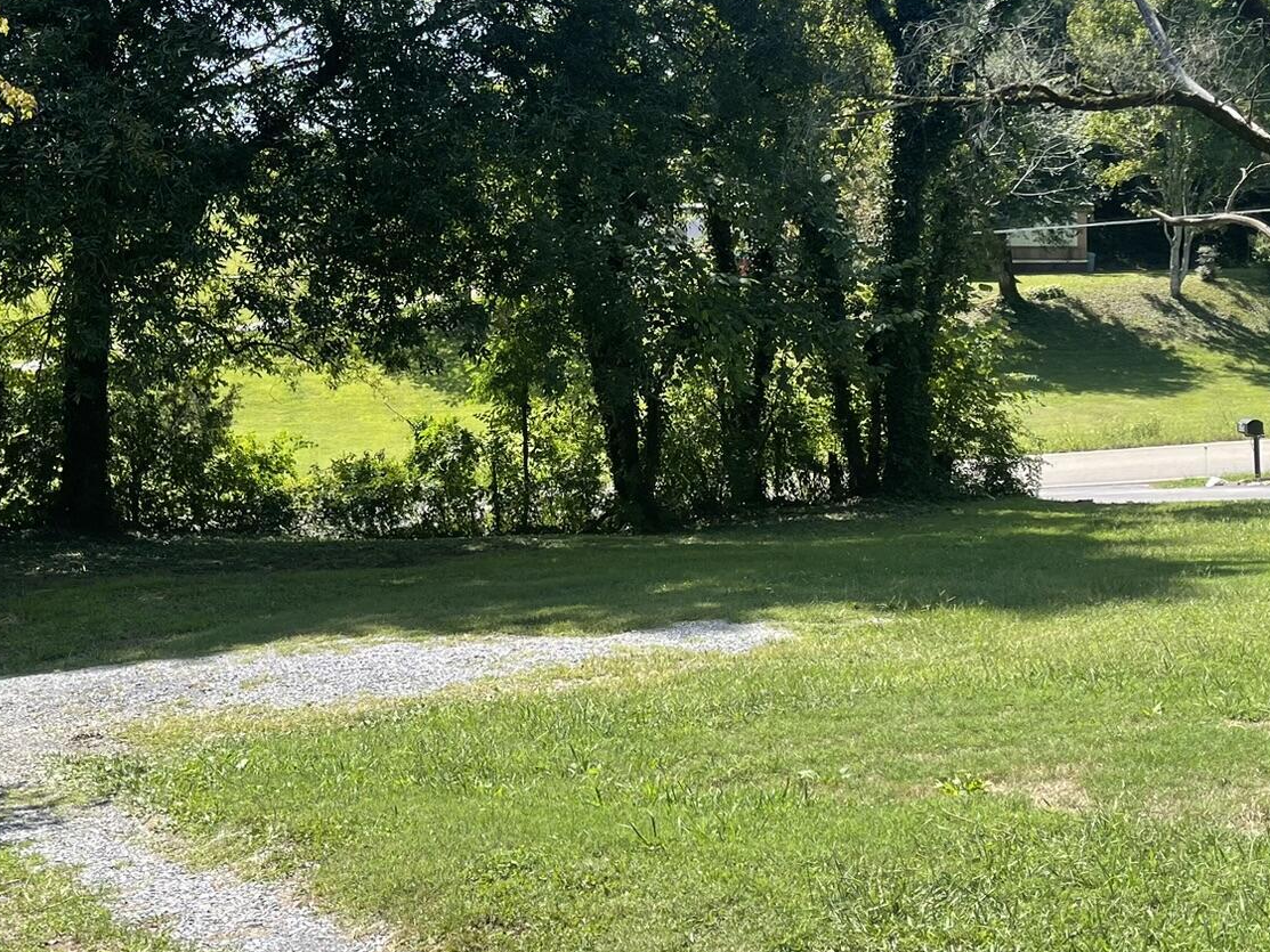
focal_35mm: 46
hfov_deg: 41.1
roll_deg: -1.8
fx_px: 1688
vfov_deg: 31.2
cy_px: 294
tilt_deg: -3.2
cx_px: 537
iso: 32
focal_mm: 5.1
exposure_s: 1/1266
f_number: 1.6
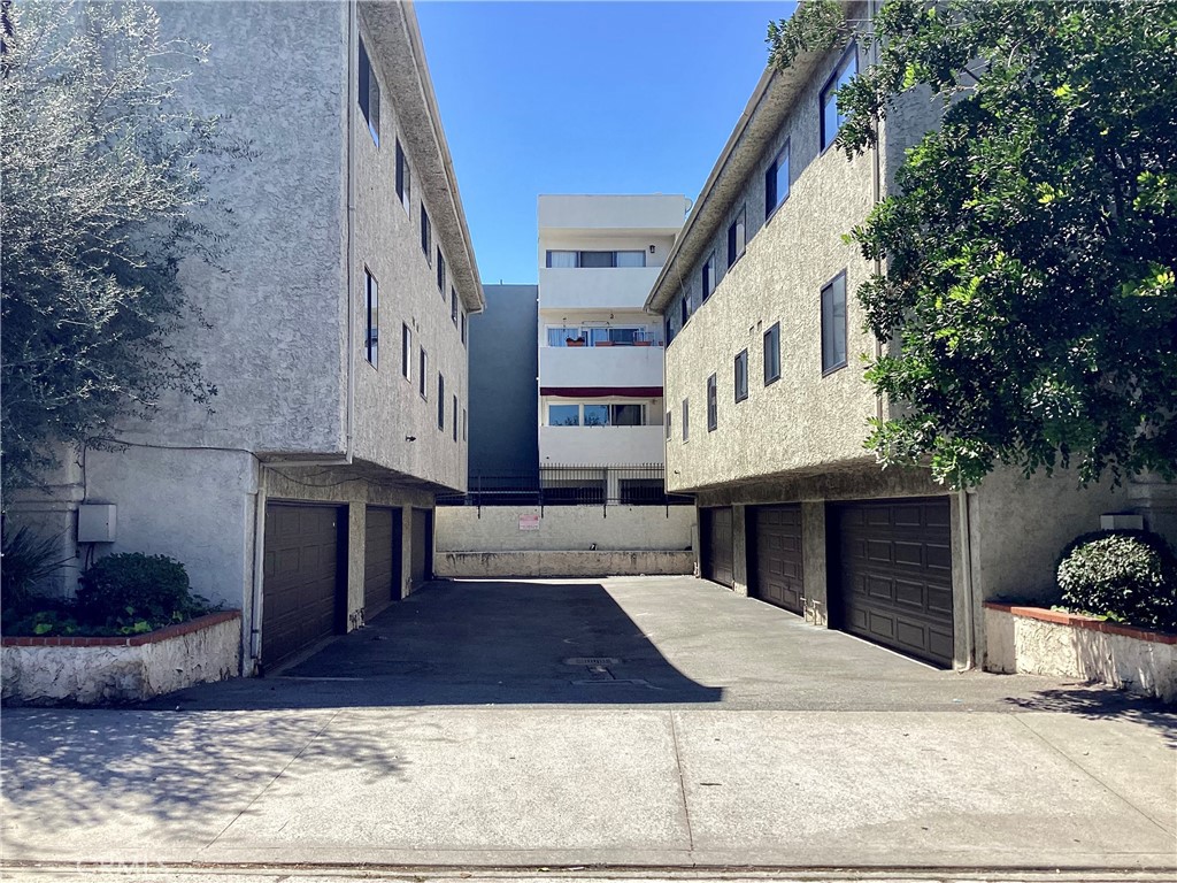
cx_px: 588
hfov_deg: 58.4
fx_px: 1054
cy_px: 442
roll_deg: -1.1
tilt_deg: +3.2
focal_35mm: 31
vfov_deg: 45.4
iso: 25
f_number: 2.4
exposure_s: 1/916
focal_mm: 3.3
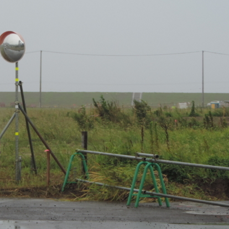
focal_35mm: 205
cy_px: 89
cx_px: 34
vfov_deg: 8.5
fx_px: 1534
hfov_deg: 8.5
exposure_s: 1/320
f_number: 4.2
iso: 80
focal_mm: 21.4
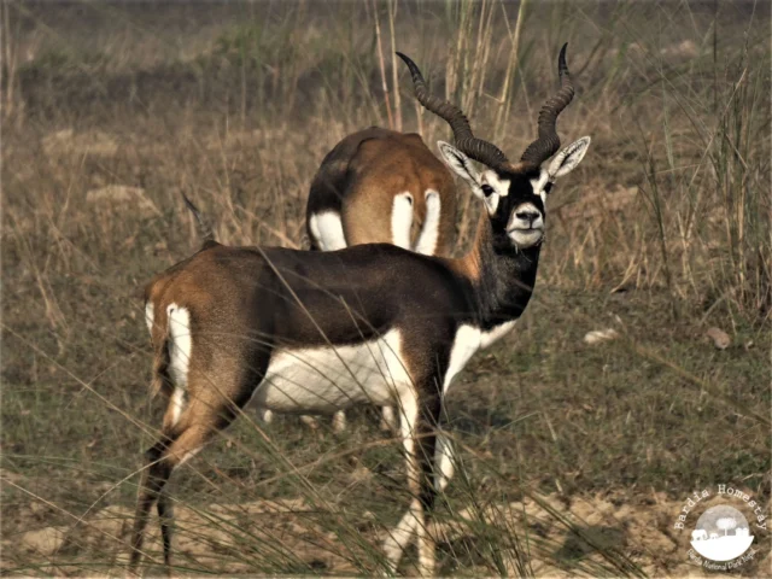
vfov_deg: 2.3
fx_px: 14742
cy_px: 290
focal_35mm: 661
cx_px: 386
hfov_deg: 3.0
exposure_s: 1/320
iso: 80
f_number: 5.6
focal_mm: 118.5
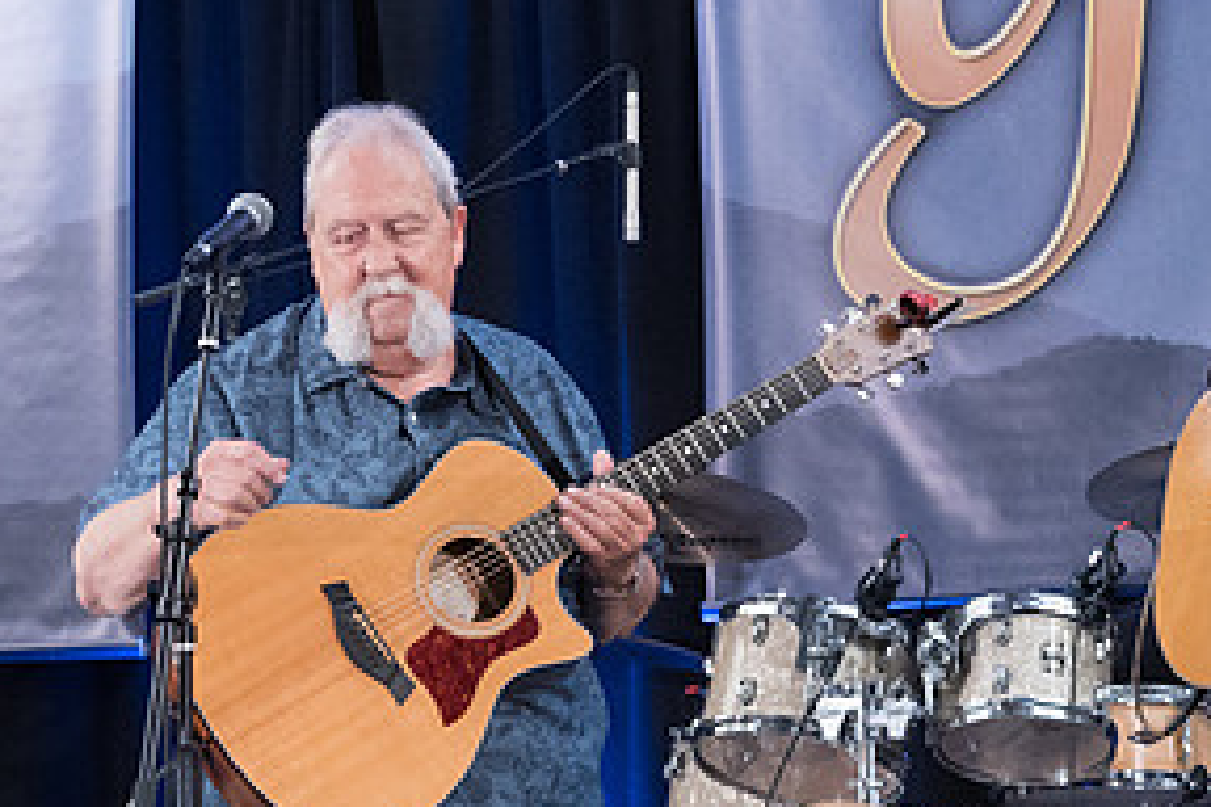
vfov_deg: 10.2
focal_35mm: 135
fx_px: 4541
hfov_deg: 15.1
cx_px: 896
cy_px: 464
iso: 10000
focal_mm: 67
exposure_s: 1/250
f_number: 5
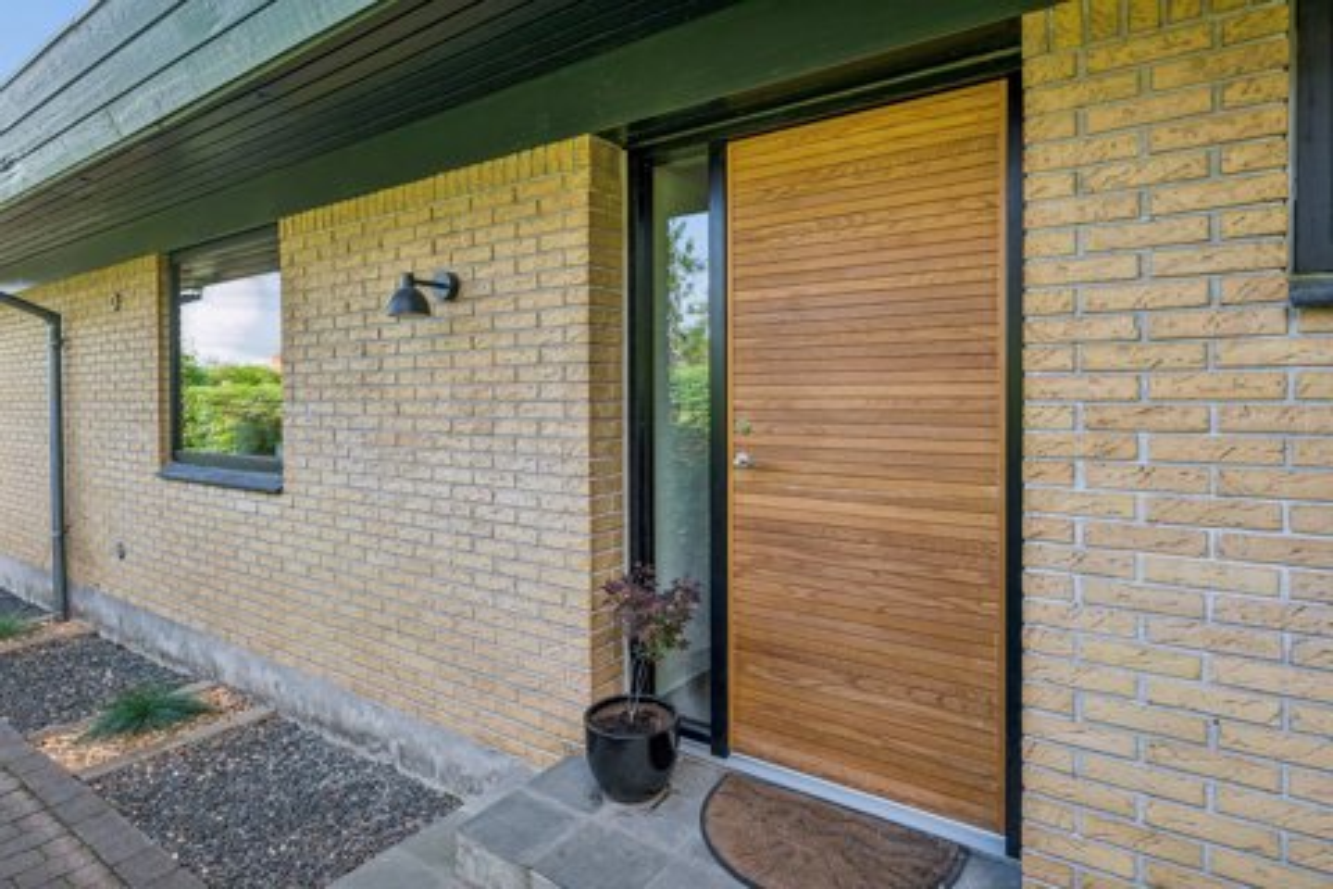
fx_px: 703
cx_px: 666
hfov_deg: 86.9
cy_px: 444
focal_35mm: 19
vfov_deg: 64.6
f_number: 6.3
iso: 200
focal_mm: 19
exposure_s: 1/125
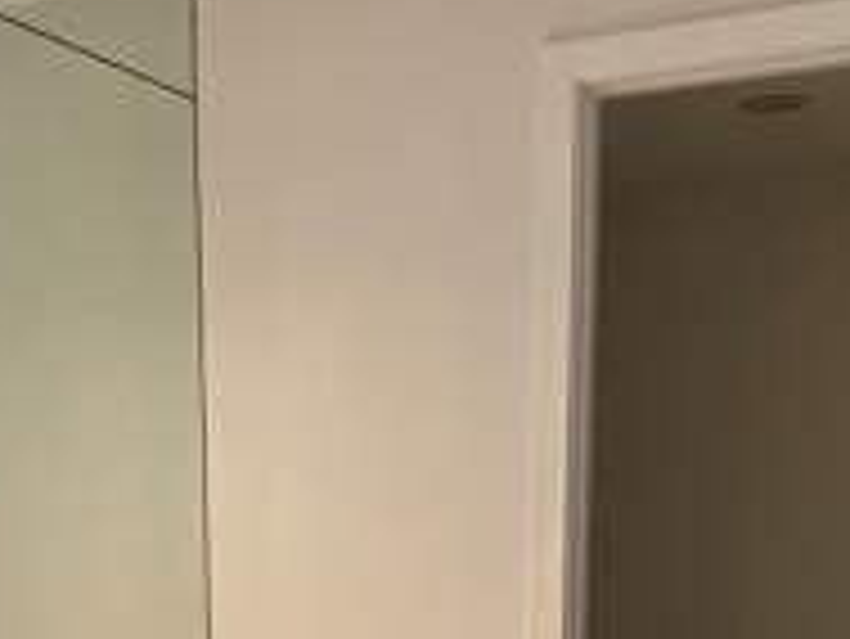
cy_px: 738
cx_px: 225
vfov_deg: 22.4
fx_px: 1499
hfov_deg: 31.2
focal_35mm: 61
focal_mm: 6.86
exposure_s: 1/120
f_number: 1.78
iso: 160
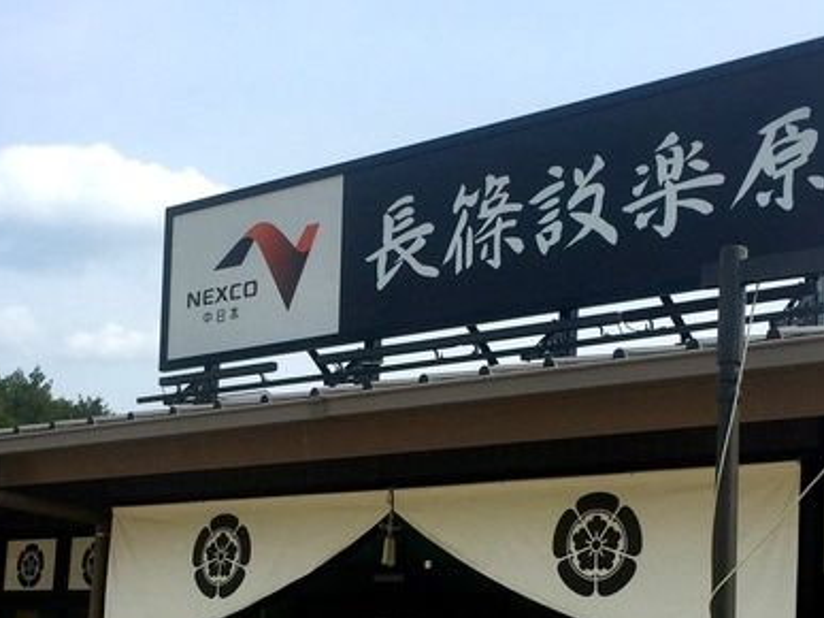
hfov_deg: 31.7
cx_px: 357
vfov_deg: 23.6
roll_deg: -5.8
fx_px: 1452
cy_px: 510
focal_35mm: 61
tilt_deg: +5.9
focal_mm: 4.15
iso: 32
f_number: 2.2
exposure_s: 1/2639
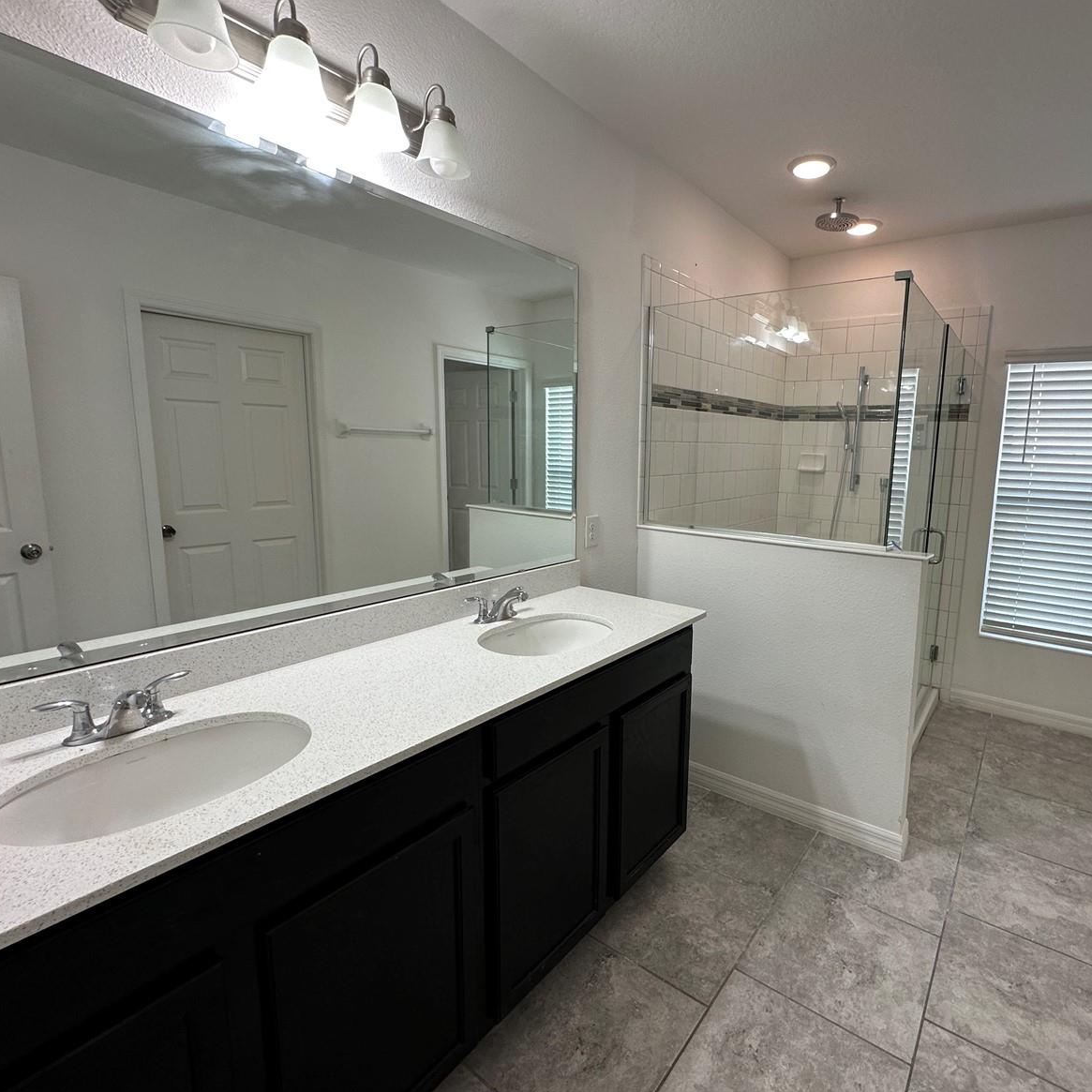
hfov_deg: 83.3
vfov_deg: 83.9
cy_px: 531
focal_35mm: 17
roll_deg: -0.9
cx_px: 636
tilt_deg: -6.5
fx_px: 607
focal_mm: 2.22
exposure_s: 1/120
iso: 80
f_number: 2.2
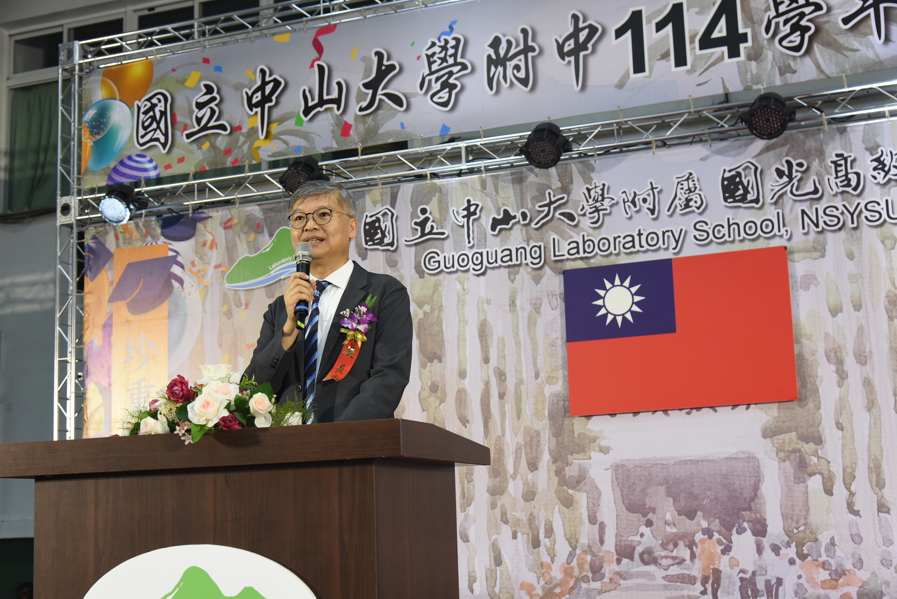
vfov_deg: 26.0
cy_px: 300
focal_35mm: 52
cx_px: 448
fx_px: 1296
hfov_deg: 38.2
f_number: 5.6
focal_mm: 52
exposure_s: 1/100
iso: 1600
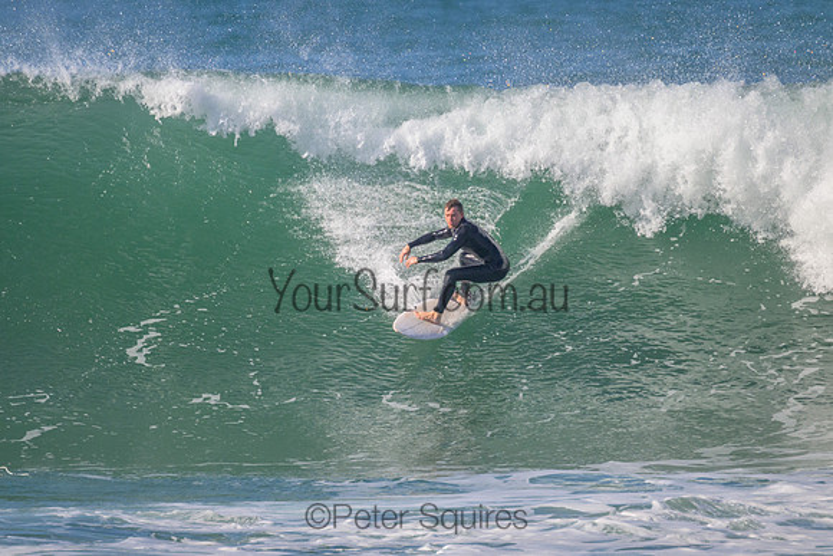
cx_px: 374
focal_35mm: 882
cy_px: 288
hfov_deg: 2.3
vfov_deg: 1.6
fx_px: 20402
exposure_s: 1/2000
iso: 1100
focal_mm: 800
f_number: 11
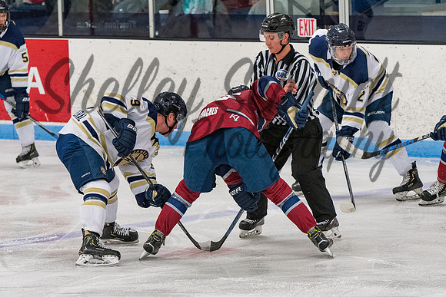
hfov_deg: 6.7
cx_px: 241
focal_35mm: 307
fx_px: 3799
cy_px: 128
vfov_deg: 4.5
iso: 2500
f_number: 3.5
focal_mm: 150
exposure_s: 1/800
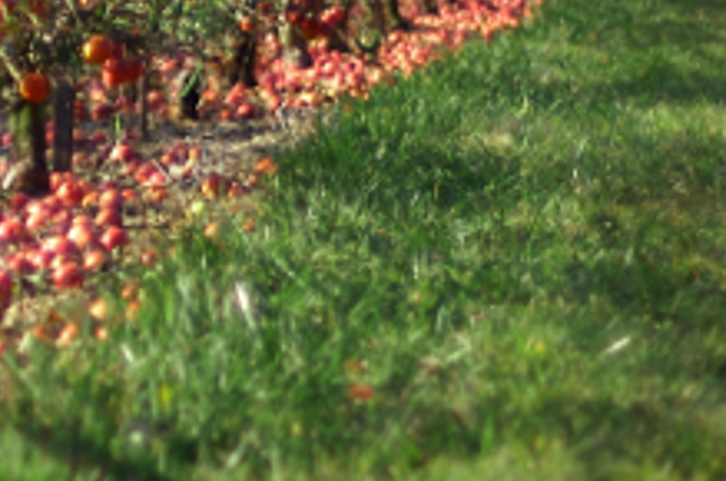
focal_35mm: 240
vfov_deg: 5.7
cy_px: 111
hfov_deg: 8.6
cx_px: 156
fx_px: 4829
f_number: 1.4
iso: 200
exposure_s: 1/4000
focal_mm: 50
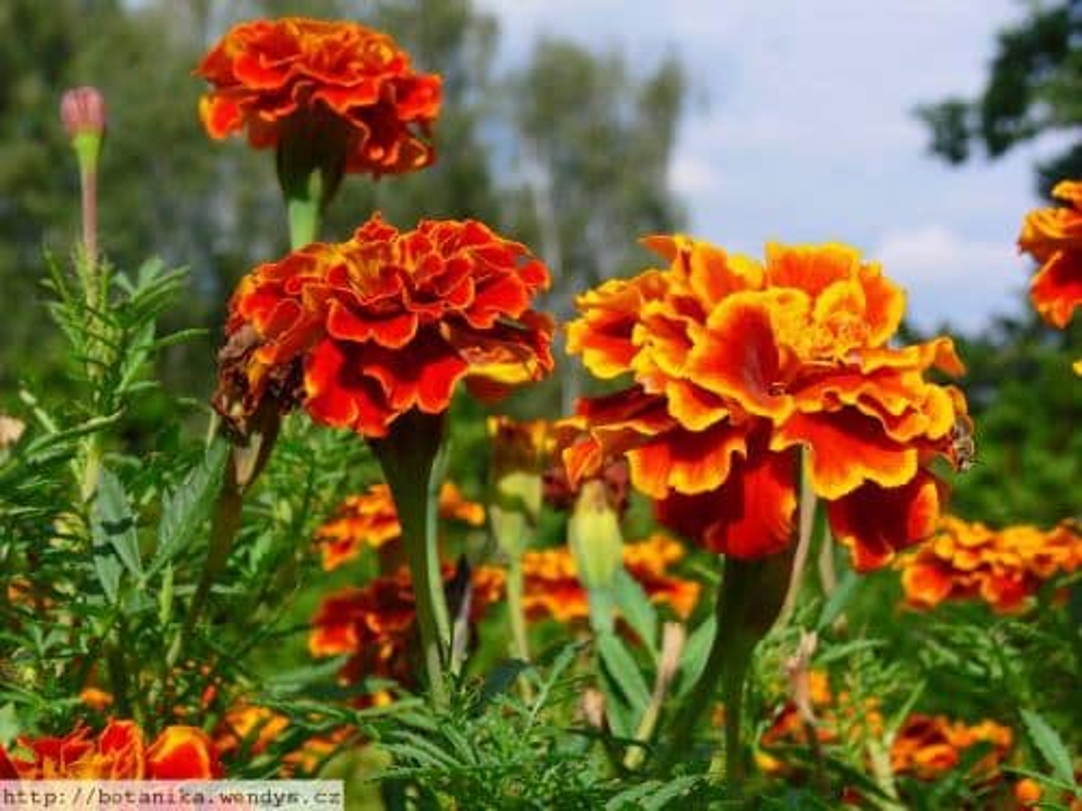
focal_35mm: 71
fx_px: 2219
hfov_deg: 27.4
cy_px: 406
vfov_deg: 20.7
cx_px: 541
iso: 200
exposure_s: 1/1600
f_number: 6.3
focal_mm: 15
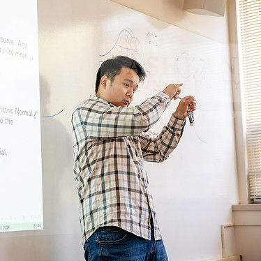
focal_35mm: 79
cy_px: 128
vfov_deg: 21.9
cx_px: 80
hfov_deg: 21.8
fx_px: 674
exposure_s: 1/200
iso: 1250
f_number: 3.2
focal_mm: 60
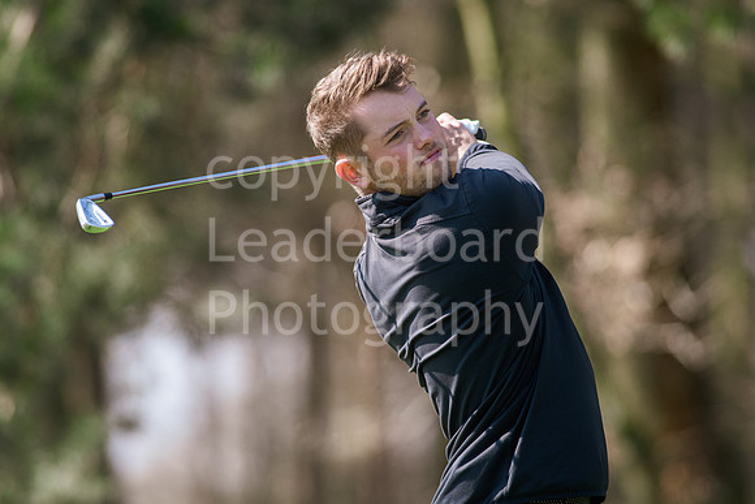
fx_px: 9439
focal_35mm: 450
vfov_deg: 3.1
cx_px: 378
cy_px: 252
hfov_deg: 4.6
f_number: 4
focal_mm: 300
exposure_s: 1/1600
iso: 400
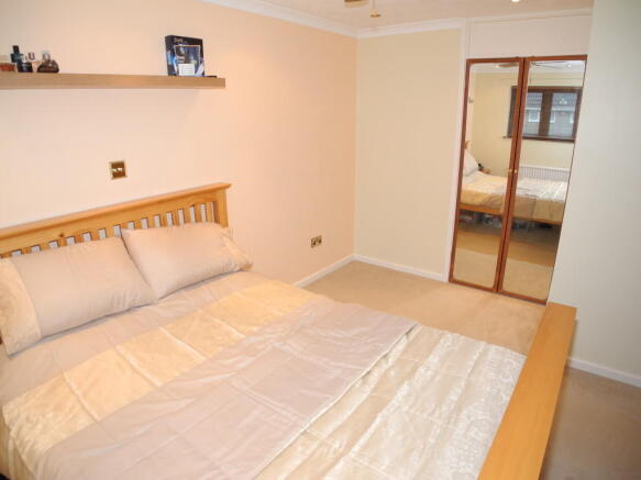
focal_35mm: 28
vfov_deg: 49.7
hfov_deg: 63.5
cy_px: 240
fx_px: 518
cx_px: 320
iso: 200
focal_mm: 6
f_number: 2.8
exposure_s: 1/31.7
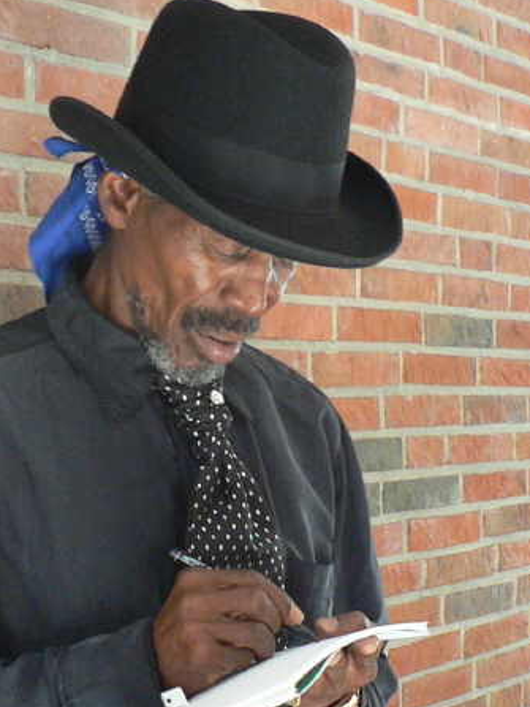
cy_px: 402
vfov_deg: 40.4
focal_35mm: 47
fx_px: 960
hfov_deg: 30.6
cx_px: 176
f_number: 2.8
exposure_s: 1/13
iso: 200
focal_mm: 6
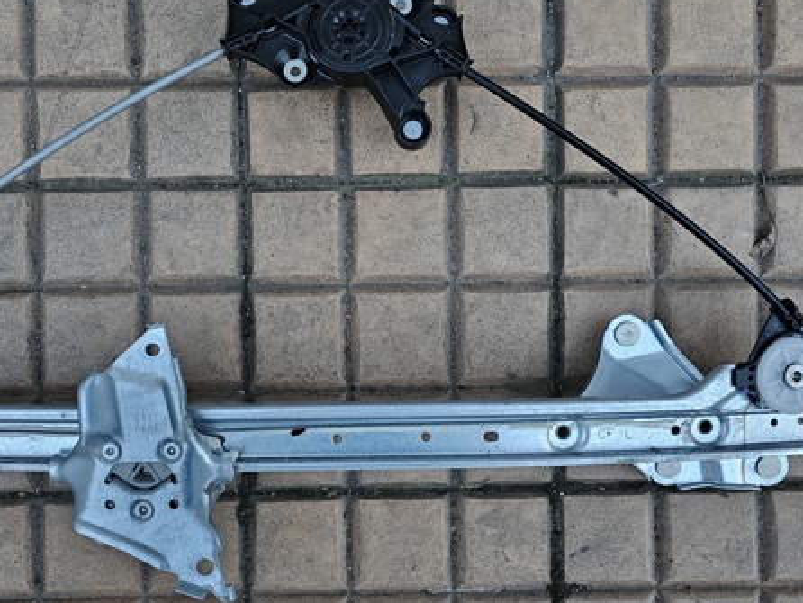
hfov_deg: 55.0
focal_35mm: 33
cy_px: 322
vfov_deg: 43.0
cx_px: 331
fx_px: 766
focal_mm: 6.3
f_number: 1.7
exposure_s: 1/50
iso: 500
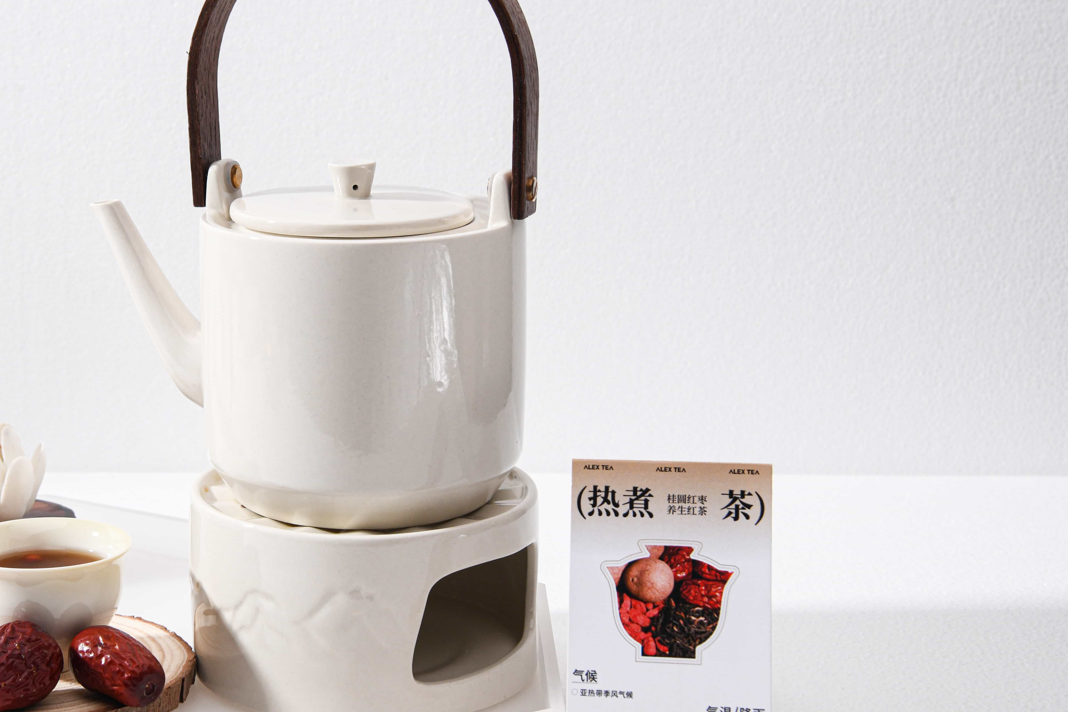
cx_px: 250
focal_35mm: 81
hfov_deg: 24.7
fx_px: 2403
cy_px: 337
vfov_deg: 16.9
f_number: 11
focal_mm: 46
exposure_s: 1/200
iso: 250
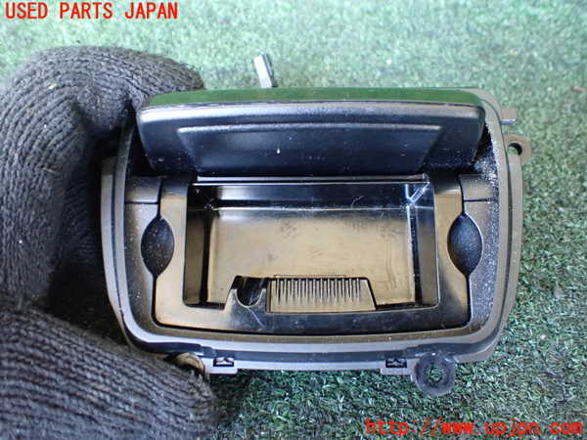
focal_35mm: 30
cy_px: 220
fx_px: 509
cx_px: 294
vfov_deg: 46.8
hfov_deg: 60.0
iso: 800
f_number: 2.3
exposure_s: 1/30
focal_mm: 5.4
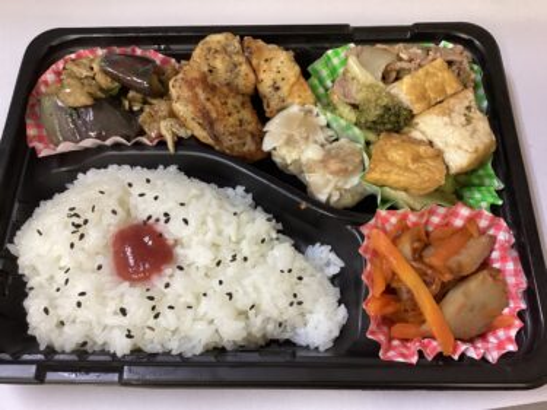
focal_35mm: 31
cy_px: 205
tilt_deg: -64.8
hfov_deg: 58.4
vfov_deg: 45.4
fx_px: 490
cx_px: 274
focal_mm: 3.3
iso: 250
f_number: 2.4
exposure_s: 1/60
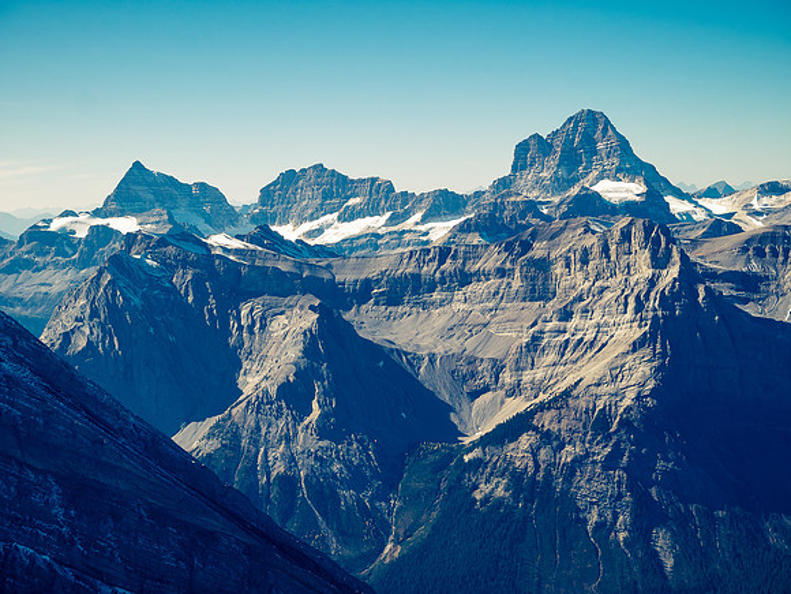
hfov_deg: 30.3
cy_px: 297
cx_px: 396
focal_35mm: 64
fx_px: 1462
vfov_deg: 22.9
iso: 200
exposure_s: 1/400
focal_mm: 32
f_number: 8
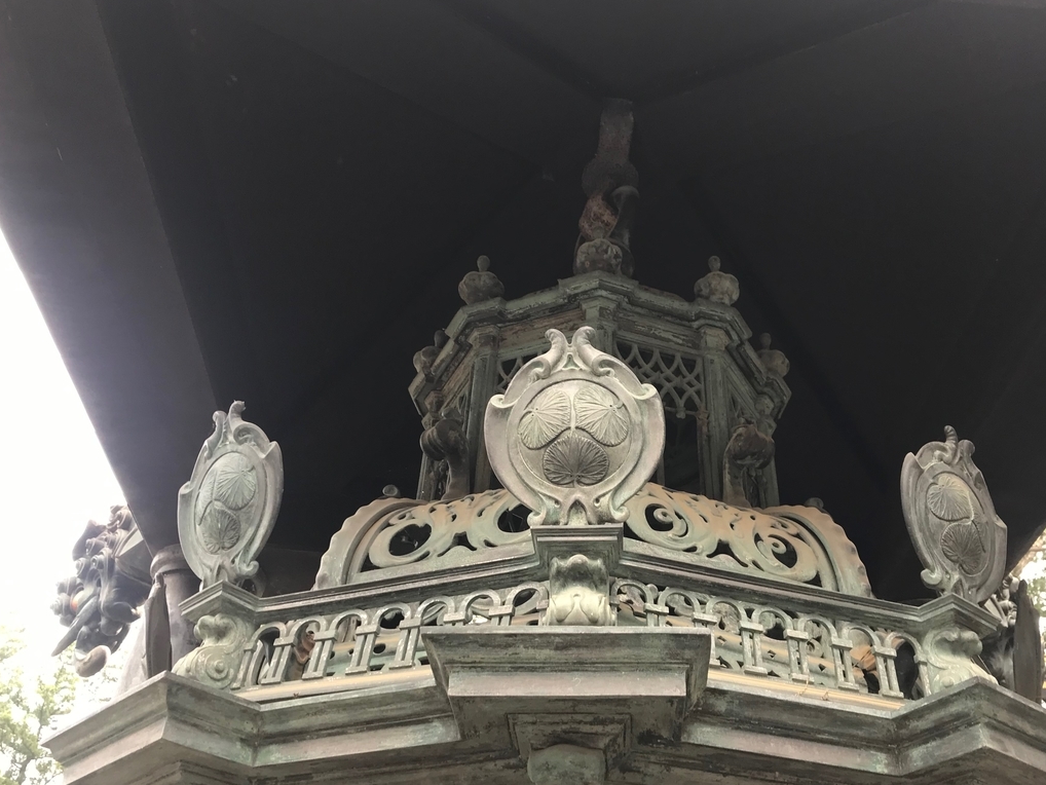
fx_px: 997
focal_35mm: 33
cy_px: 412
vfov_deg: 42.9
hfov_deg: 55.3
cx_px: 572
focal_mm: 3.99
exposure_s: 1/47
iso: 25
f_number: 1.8
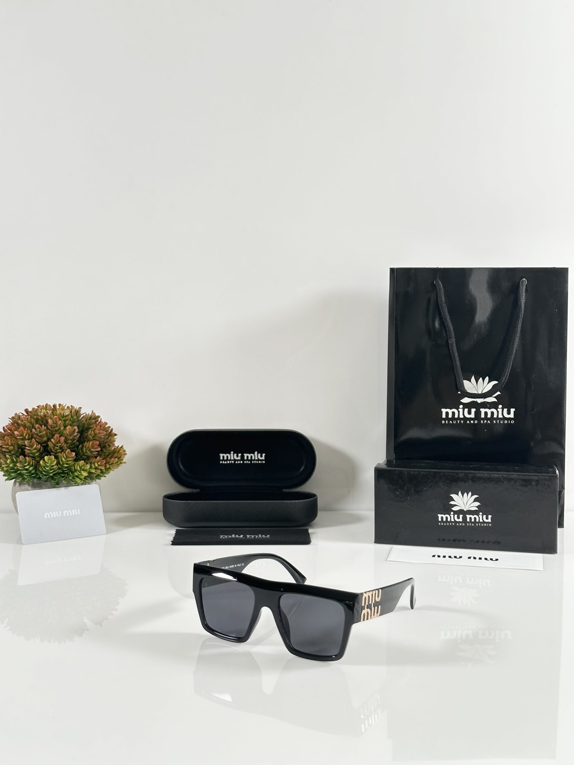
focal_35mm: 48
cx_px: 287
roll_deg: +0.4
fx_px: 1061
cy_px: 382
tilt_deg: -6.4
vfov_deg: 39.7
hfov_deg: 30.3
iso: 80
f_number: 1.78
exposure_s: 1/94
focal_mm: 6.86
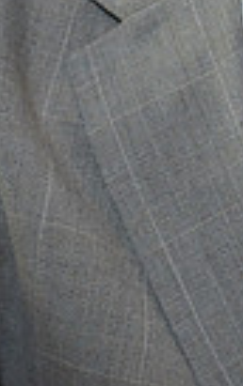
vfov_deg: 3.5
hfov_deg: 2.2
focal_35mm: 596
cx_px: 226
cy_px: -20
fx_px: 6295
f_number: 4.5
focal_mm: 81
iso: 250
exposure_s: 1/100
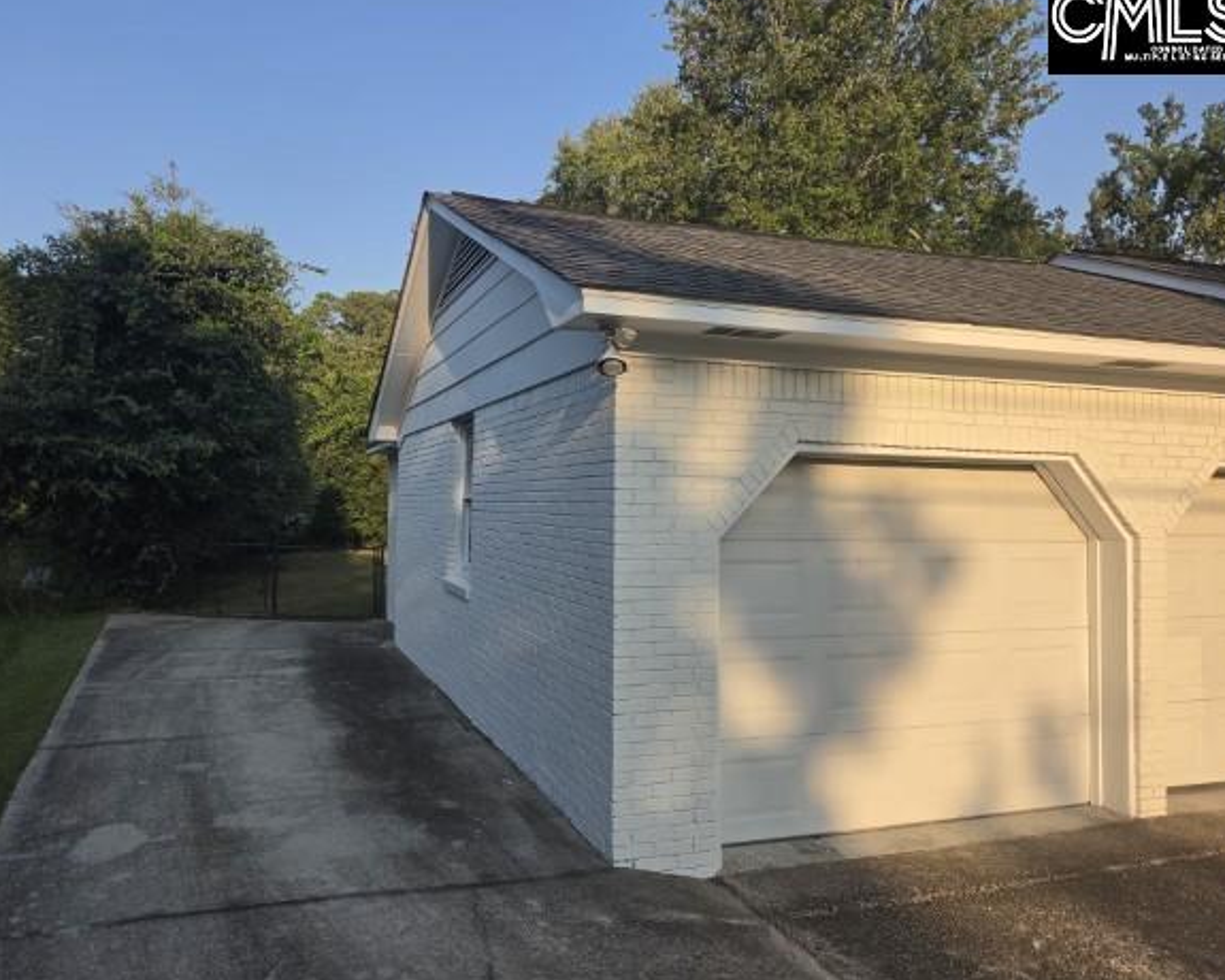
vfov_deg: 56.8
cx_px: 571
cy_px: 477
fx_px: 906
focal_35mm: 25
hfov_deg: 68.0
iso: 80
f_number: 1.8
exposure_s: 1/3134
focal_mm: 5.4
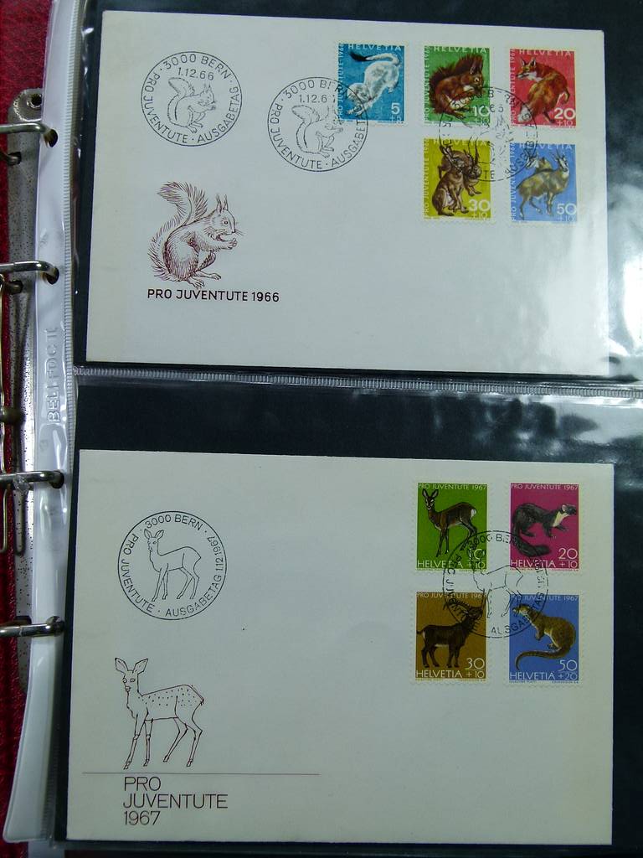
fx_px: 991
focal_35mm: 40
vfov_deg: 46.8
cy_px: 429
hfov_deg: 36.0
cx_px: 322
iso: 100
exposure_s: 1/125
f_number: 4
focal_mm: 7.3
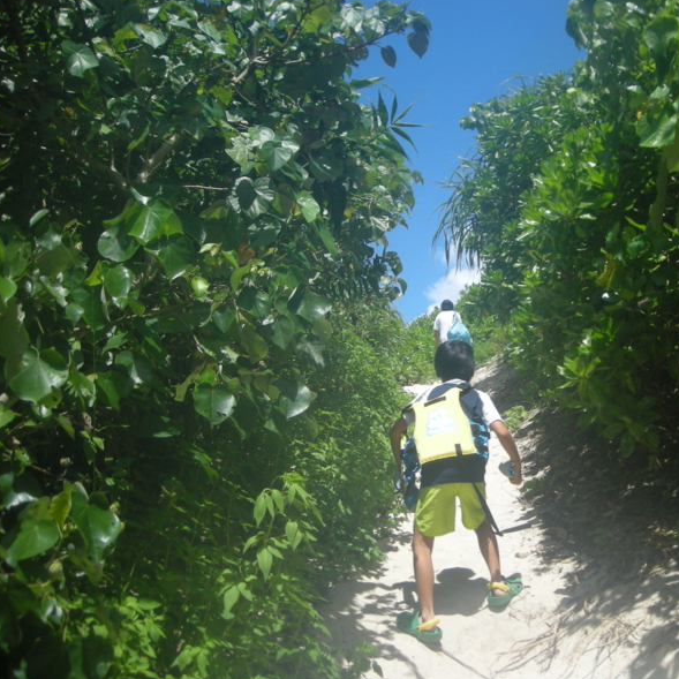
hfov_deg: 39.5
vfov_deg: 40.0
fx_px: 932
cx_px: 453
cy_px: 338
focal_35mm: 42
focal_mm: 5.7
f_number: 5.7
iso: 50
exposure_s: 1/198
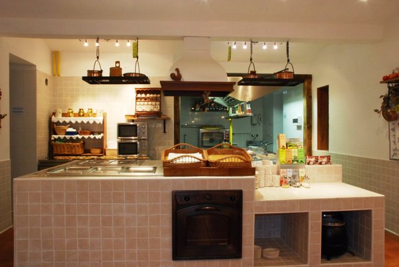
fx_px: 333
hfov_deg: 61.9
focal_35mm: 30
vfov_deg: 43.7
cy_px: 134
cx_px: 200
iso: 800
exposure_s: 1
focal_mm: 20
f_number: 22
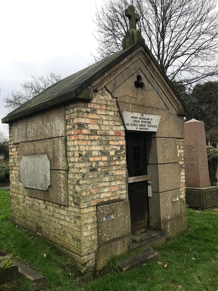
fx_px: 235
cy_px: 146
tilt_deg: +4.8
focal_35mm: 28
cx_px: 109
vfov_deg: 63.4
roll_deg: +2.6
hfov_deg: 49.7
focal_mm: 3.99
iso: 20
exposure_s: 1/212
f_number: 1.8
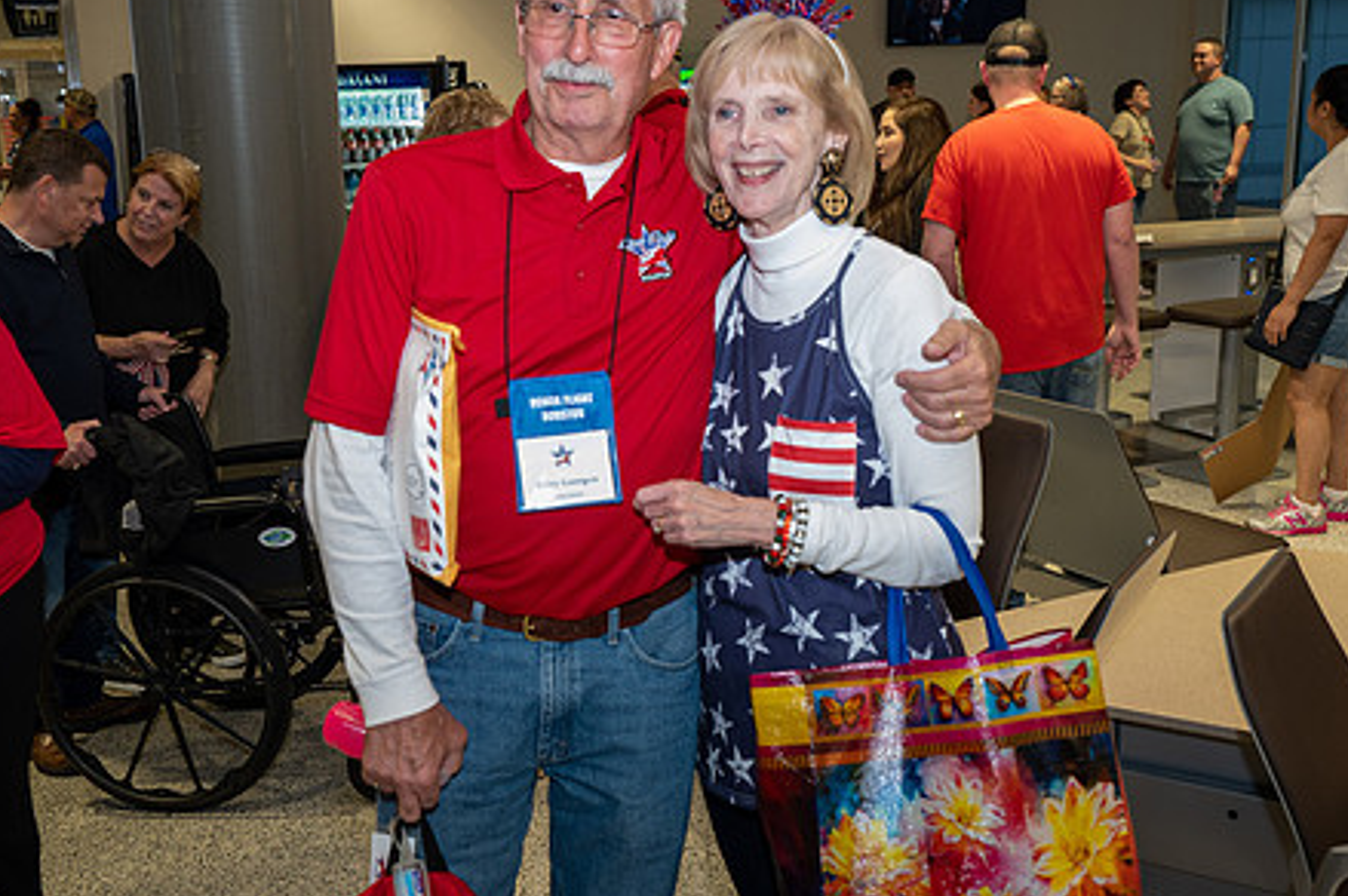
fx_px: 1534
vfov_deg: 32.6
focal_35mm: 41
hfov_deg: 47.2
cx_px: 556
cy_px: 469
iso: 2000
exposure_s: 1/50
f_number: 4.5
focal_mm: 31
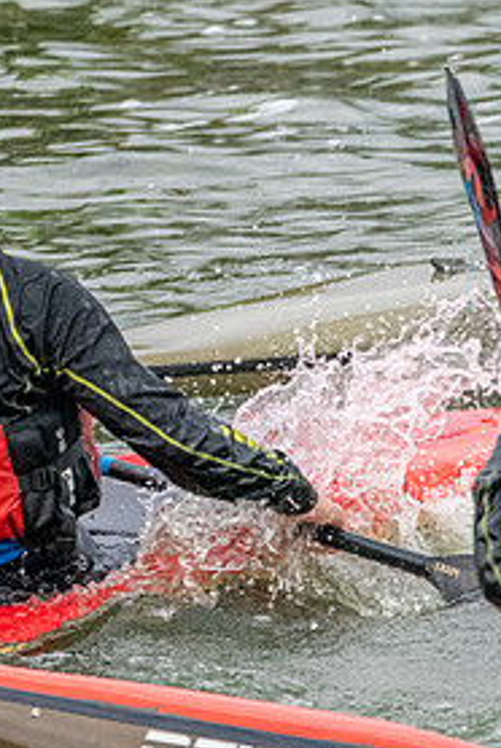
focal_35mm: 799
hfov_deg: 1.7
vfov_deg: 2.6
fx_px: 16636
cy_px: 486
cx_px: -684
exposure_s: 1/2000
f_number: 8
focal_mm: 250
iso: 3200
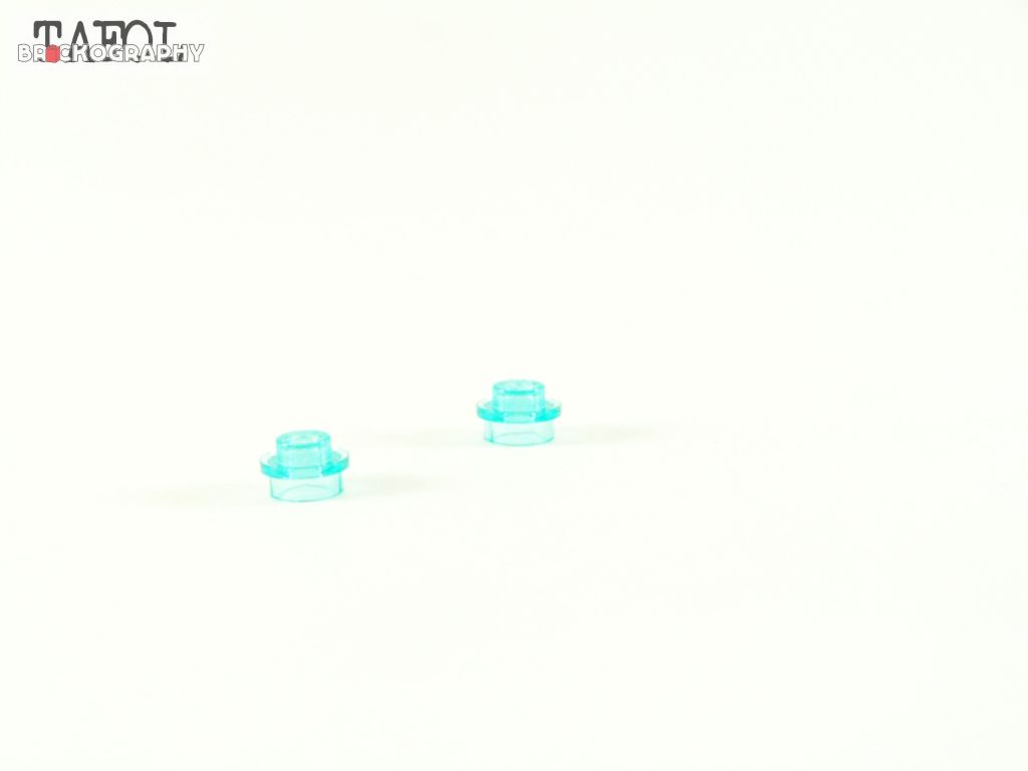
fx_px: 3475
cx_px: 514
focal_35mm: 117
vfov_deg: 12.7
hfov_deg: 16.8
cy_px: 386
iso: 400
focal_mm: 19.4
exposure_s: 1/60
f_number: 4
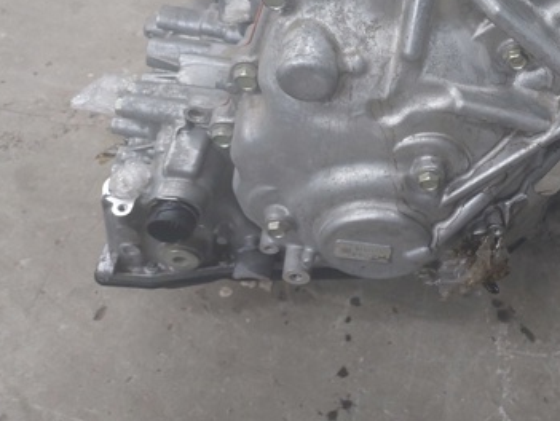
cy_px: 91
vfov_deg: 28.1
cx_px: 474
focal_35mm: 51
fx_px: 826
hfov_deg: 35.8
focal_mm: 5.32
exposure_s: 1/60
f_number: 1.8
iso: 400
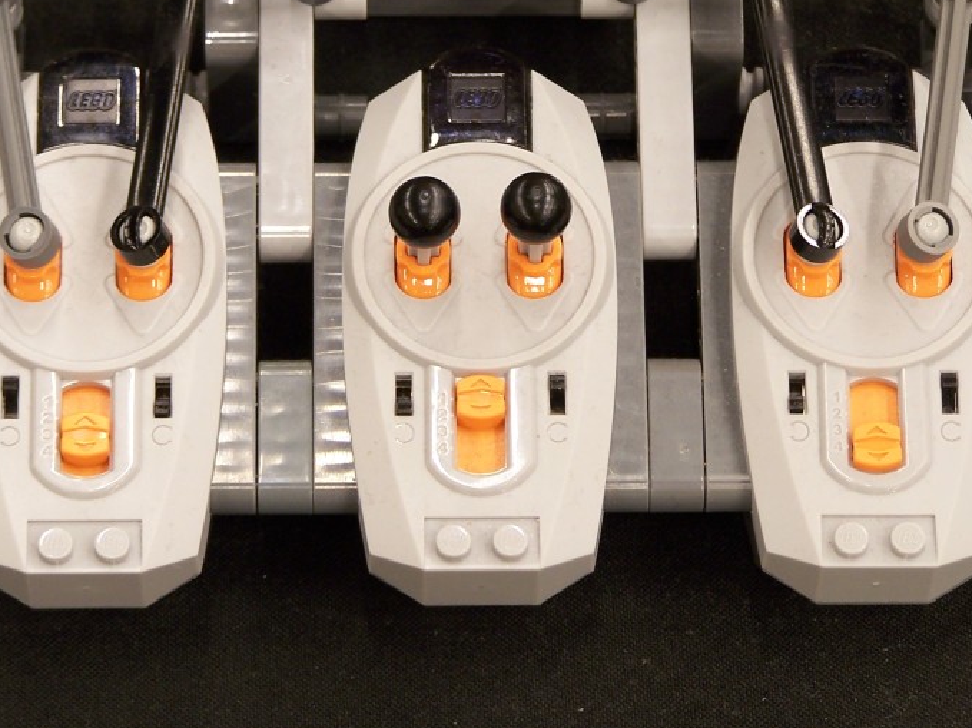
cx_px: 449
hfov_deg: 10.3
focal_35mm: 193
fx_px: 5418
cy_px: 222
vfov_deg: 7.7
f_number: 3.2
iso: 80
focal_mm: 21.2
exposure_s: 1/2
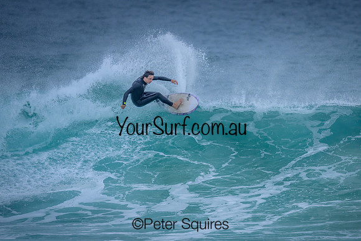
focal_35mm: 1018
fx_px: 10208
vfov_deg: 1.4
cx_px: 217
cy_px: 129
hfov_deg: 2.0
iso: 1250
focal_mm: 800
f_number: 6.3
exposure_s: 1/2000
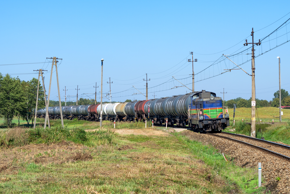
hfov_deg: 19.5
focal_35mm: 105
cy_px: 97
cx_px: 145
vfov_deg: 13.0
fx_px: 846
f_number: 8
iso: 125
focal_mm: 70
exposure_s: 1/400
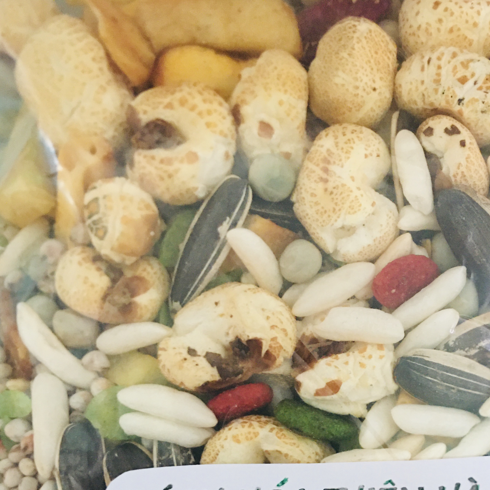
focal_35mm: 48
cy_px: 408
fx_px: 769
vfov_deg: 34.1
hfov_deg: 34.9
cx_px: 335
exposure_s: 1/10
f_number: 2.2
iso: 100
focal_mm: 4.15
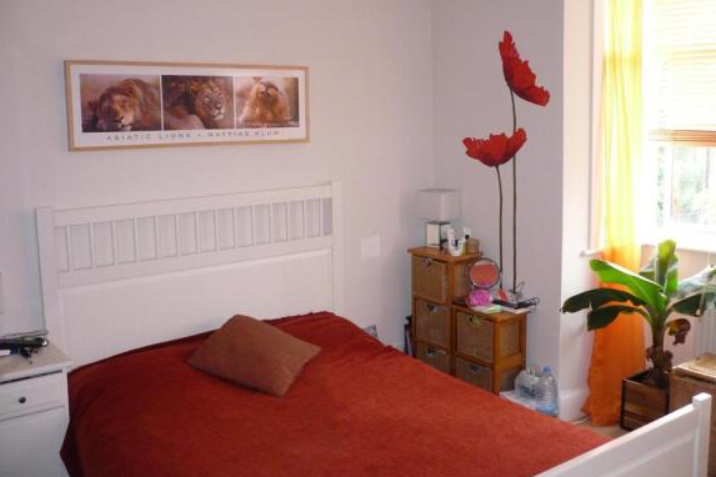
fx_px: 736
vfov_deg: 35.9
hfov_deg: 51.9
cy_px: 209
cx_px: 356
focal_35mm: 37
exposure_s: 1/30
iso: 160
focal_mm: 5.8
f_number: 2.8
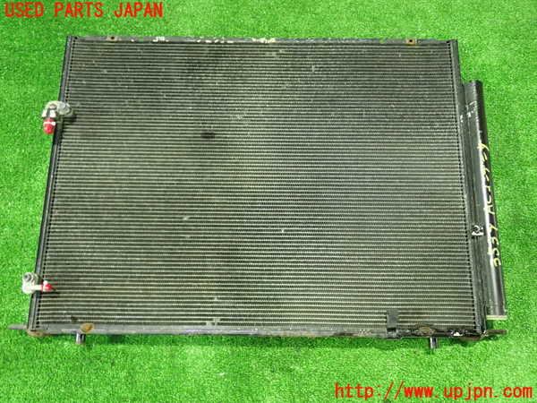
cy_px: 202
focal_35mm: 30
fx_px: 465
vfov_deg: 46.8
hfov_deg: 60.0
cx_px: 268
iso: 800
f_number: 2.3
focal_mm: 5.4
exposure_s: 1/13
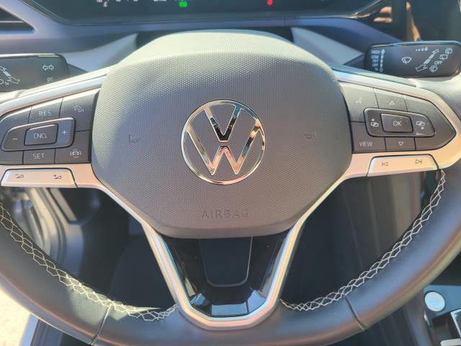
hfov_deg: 67.3
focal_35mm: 26
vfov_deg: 53.1
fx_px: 346
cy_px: 173
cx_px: 230
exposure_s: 1/134
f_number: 1.8
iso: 40
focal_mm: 5.4
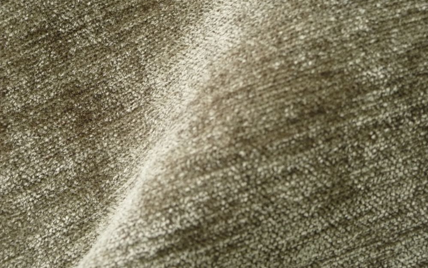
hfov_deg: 40.3
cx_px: 214
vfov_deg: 25.8
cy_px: 122
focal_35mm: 50
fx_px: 583
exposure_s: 1/40
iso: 200
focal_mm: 8.3
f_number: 3.9
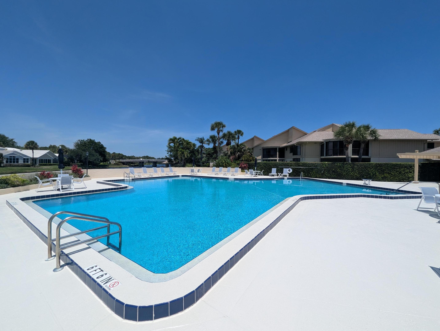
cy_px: 166
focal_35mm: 13
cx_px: 220
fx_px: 165
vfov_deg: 90.1
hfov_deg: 106.1
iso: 51
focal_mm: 1.95
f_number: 2.2
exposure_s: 1/2320
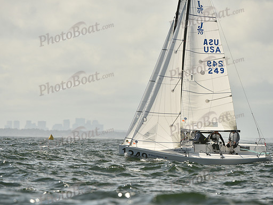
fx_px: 3005
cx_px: 142
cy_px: 102
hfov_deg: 5.2
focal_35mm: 381
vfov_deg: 3.9
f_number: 7.1
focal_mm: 350
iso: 320
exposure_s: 1/2000
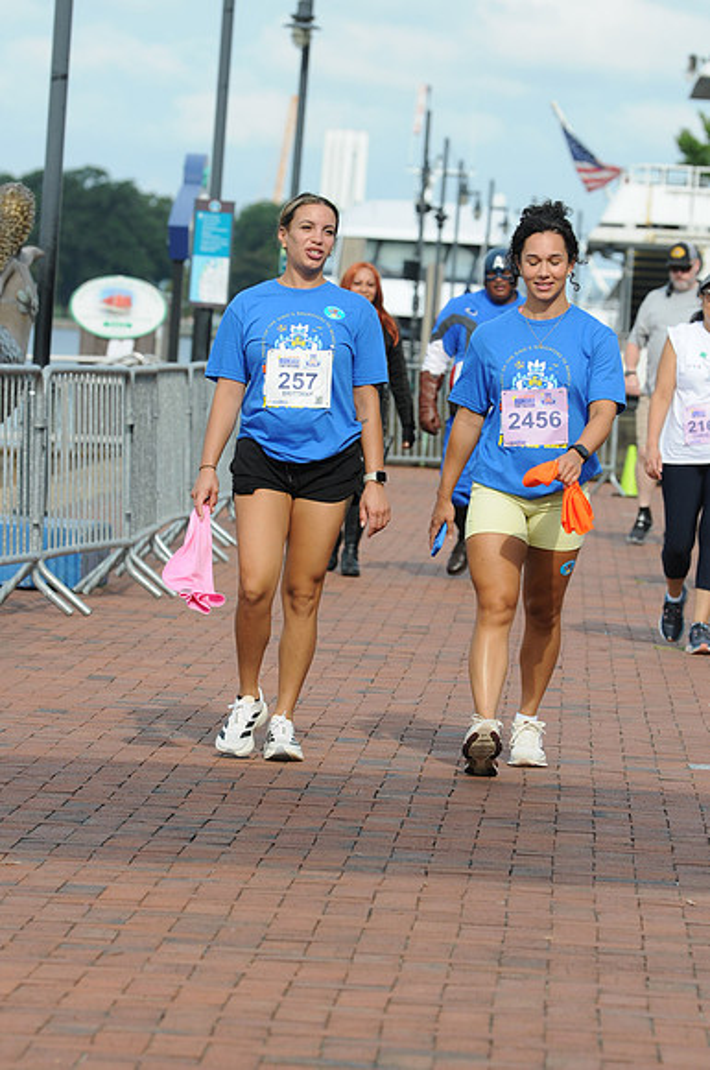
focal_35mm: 188
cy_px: 535
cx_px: 355
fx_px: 5563
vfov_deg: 11.0
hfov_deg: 7.3
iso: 320
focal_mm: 125
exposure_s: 1/1250
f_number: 5.6
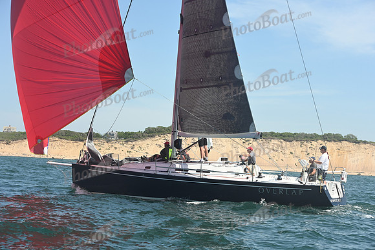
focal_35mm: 80
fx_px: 833
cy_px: 125
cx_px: 188
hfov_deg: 25.4
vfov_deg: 17.1
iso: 320
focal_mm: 80
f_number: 6.3
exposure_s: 1/1000
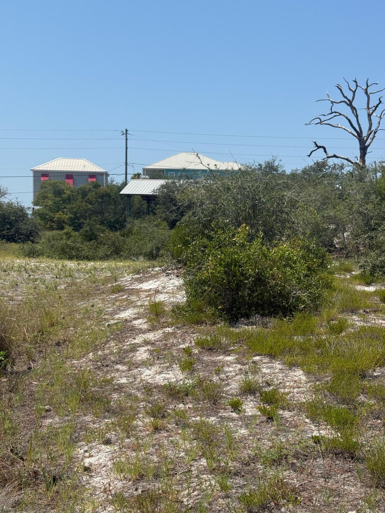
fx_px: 712
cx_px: 192
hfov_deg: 30.3
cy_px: 256
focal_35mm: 48
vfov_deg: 39.7
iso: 64
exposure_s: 1/6024
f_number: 1.78
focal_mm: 6.76
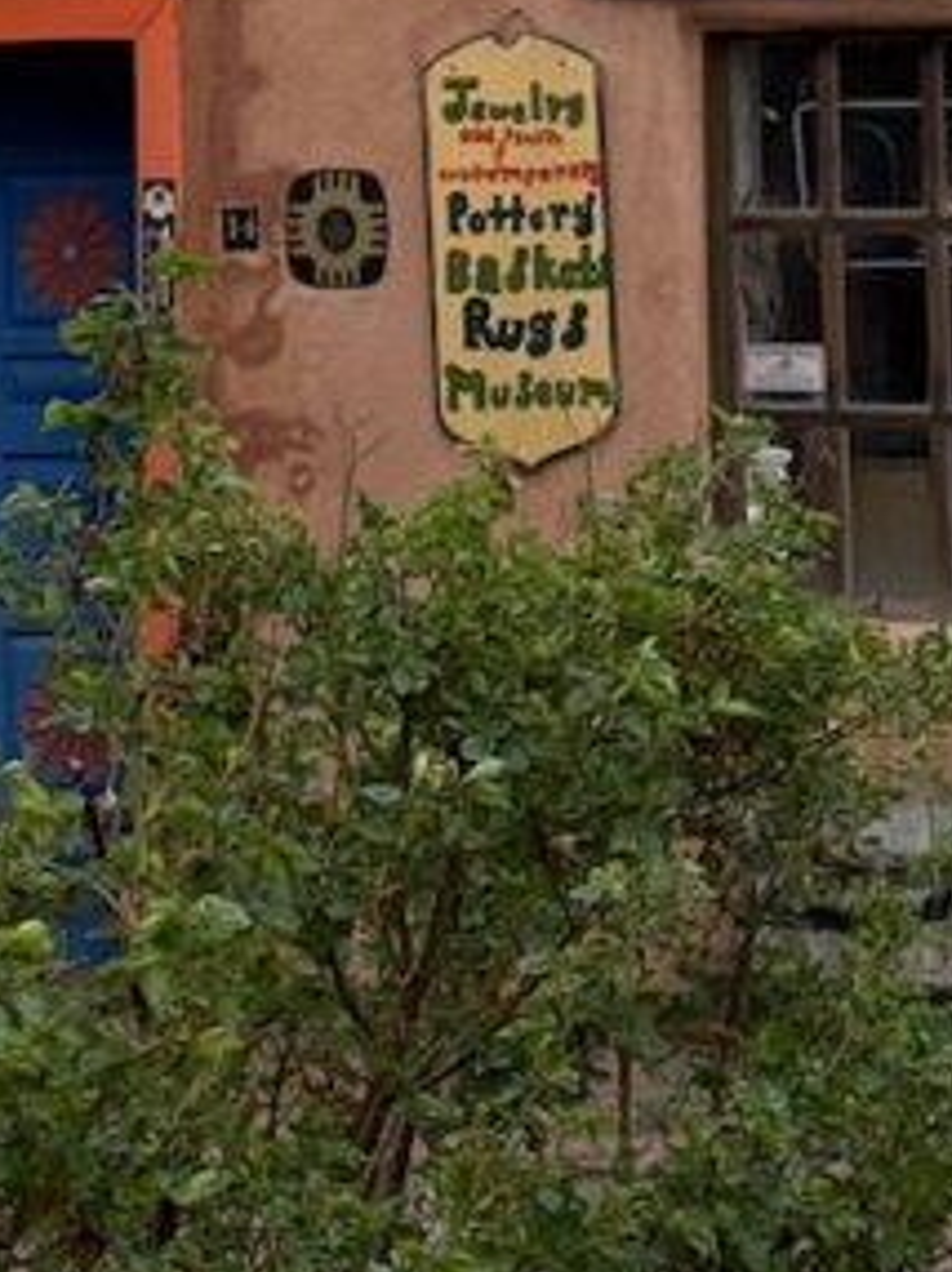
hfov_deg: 8.6
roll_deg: +1.0
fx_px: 6316
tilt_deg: +6.2
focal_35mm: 172
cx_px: 409
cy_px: -636
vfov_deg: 11.1
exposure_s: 1/3247
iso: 64
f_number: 1.78
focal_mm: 6.76
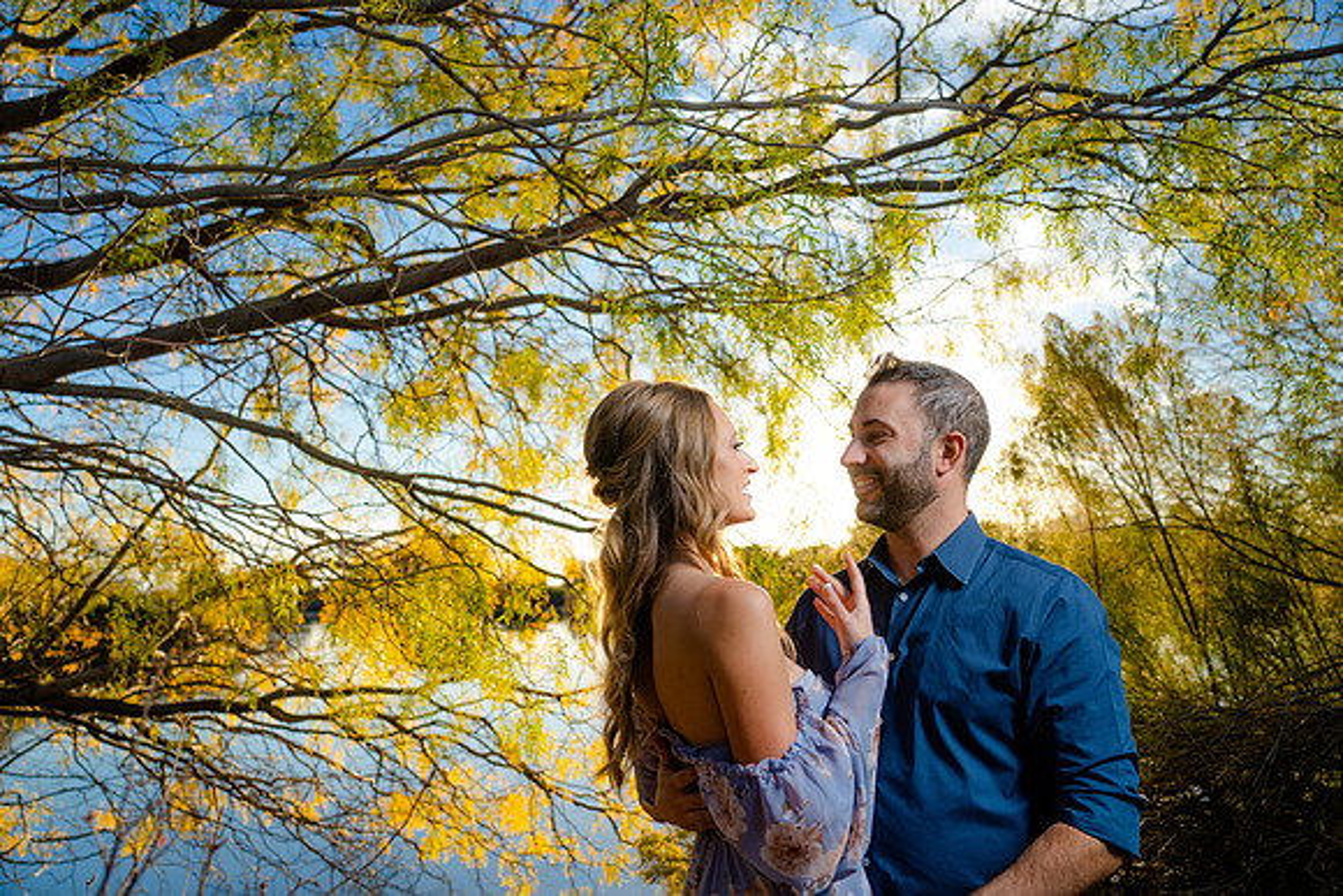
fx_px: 1082
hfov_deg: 63.6
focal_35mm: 29
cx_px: 672
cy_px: 448
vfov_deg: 45.0
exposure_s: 1/250
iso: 50
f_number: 4
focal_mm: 29
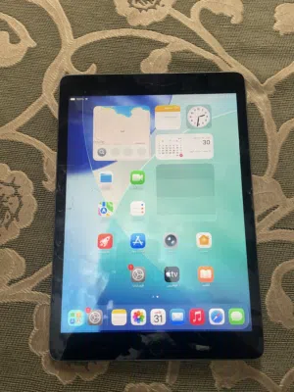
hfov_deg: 53.1
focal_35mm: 26
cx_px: 147
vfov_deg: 67.3
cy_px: 196
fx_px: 294
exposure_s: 1/60
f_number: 1.6
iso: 160
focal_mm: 4.2
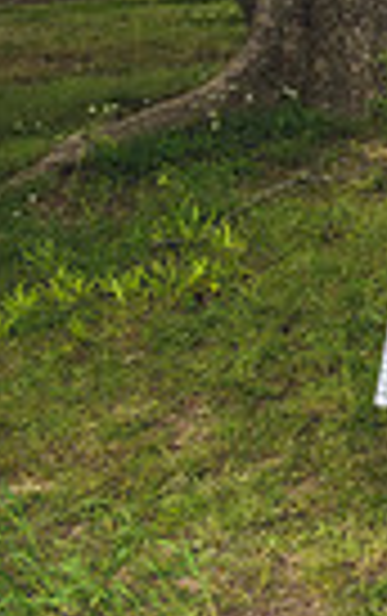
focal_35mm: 125
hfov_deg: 8.4
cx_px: 1246
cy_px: -38
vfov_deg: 16.3
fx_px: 2103
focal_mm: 29
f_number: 5.6
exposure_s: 1/200
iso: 160
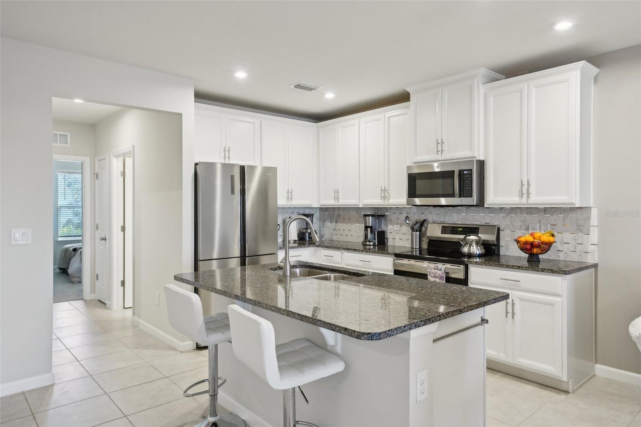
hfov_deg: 73.8
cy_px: 214
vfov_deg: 53.1
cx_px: 320
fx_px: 427
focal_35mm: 24
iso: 400
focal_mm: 24
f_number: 8
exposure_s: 1/13
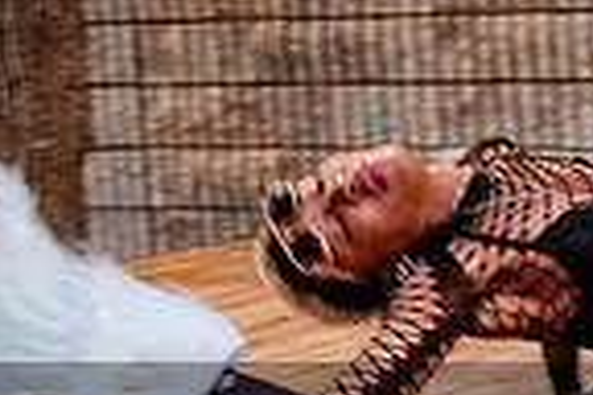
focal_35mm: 112
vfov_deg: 12.1
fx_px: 1845
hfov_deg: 16.8
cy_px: 396
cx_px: 857
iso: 1600
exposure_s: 1/50
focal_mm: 16
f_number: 2.8
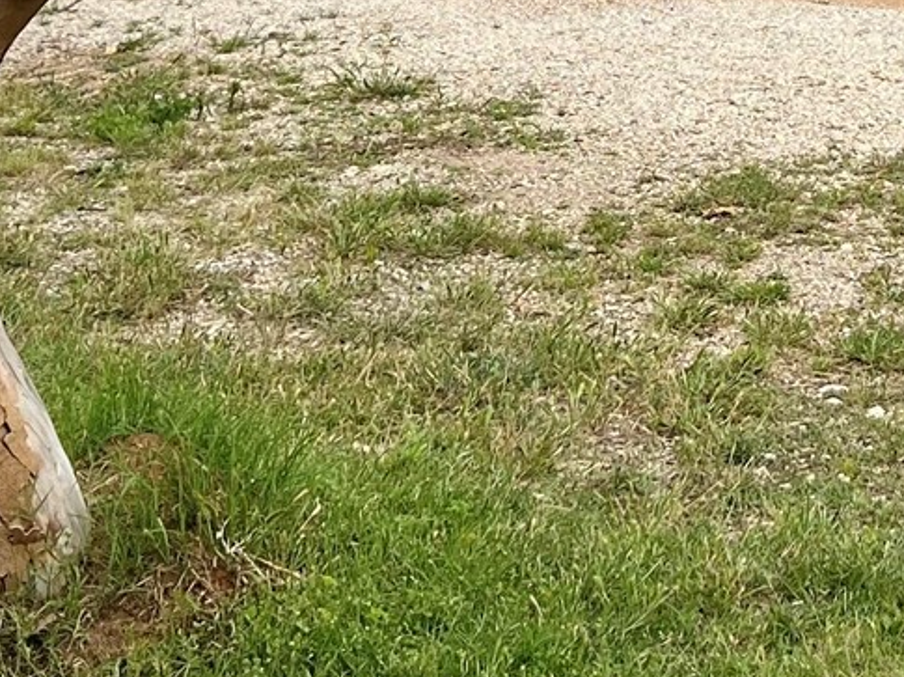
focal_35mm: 103
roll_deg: -0.3
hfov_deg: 18.4
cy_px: -461
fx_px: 2688
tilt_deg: -0.4
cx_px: 969
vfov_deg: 13.2
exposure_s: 1/4274
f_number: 1.5
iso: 50
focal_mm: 5.7
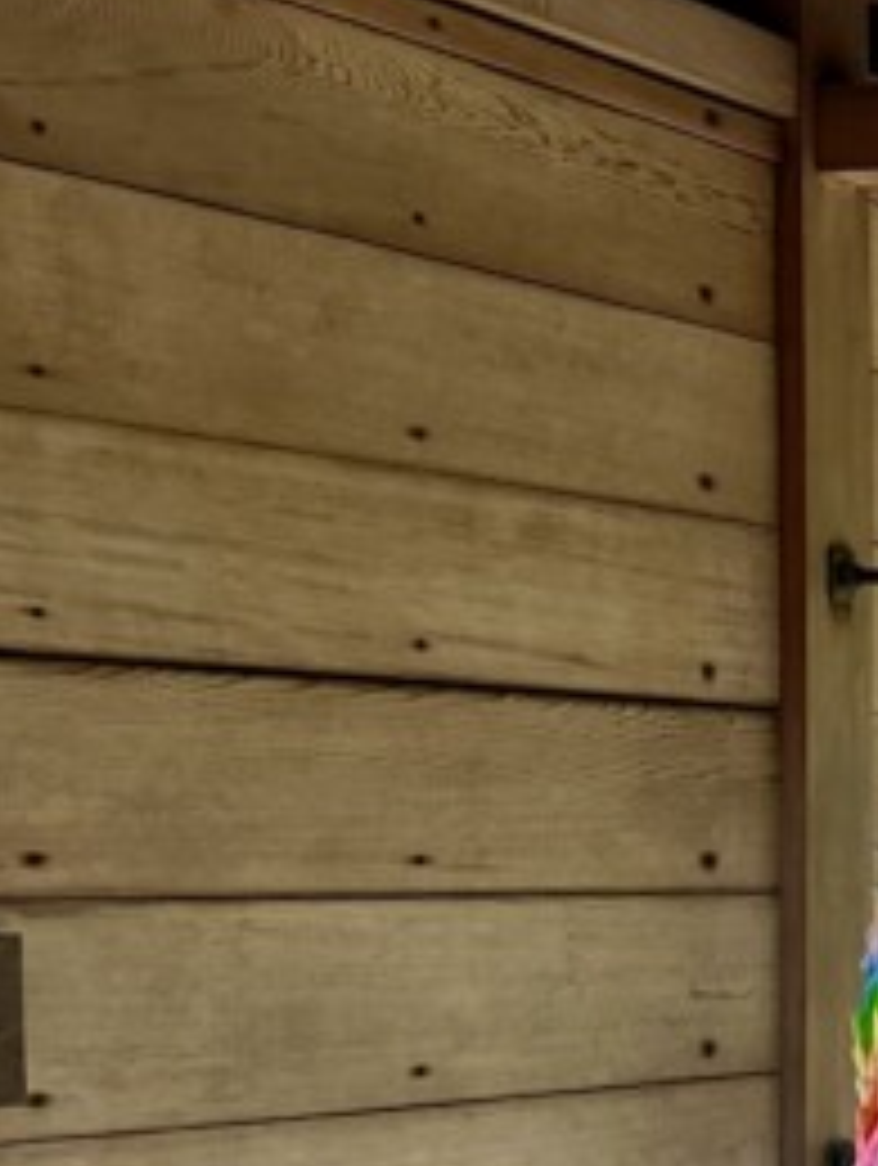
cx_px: 1765
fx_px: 3745
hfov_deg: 11.9
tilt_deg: -0.7
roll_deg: +0.1
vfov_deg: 17.6
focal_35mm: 111
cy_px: 846
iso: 80
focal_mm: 6.86
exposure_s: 1/3472
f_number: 1.78
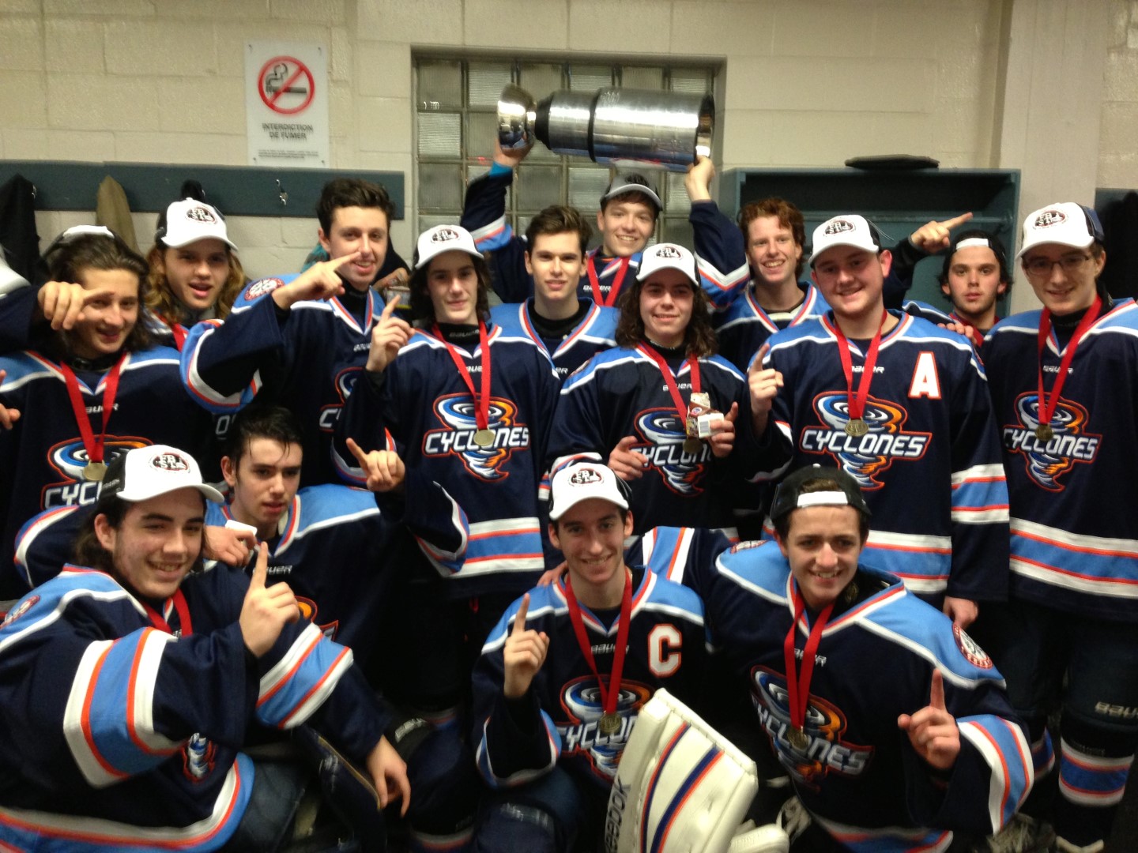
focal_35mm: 33
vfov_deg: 42.9
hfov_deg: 55.4
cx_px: 569
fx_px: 1085
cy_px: 426
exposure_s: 1/20
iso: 250
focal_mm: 4.13
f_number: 2.4
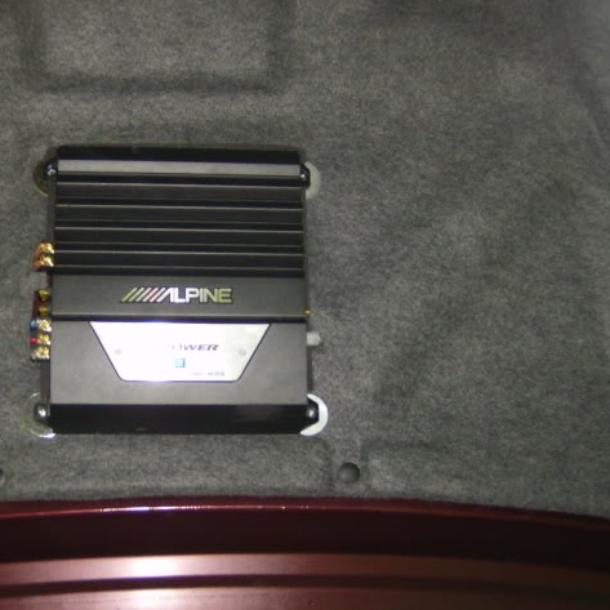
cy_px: 304
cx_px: 226
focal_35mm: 43
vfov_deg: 39.2
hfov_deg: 38.9
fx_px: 857
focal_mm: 6
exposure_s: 1/60
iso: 200
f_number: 2.8
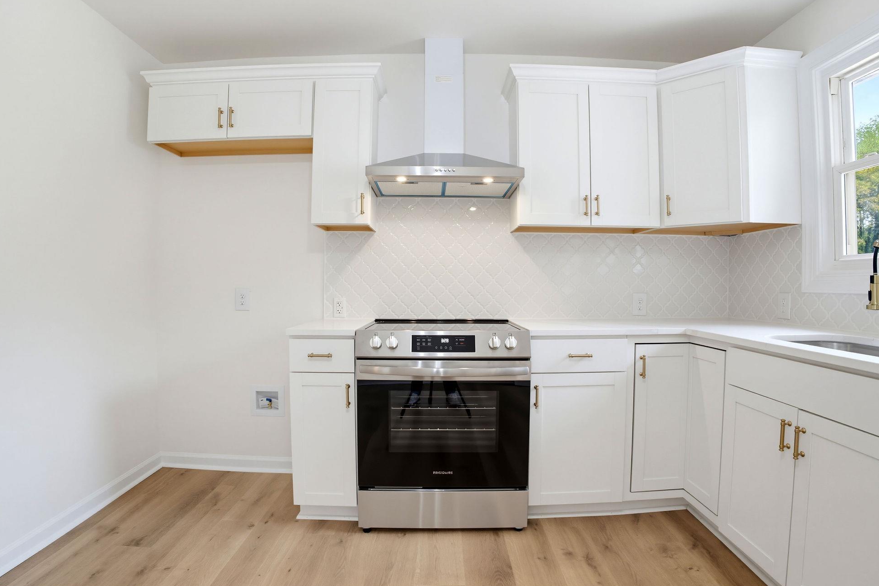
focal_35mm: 18
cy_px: 291
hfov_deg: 90.0
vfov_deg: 67.4
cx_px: 438
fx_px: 439
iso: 2500
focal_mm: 17
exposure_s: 1/25
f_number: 8
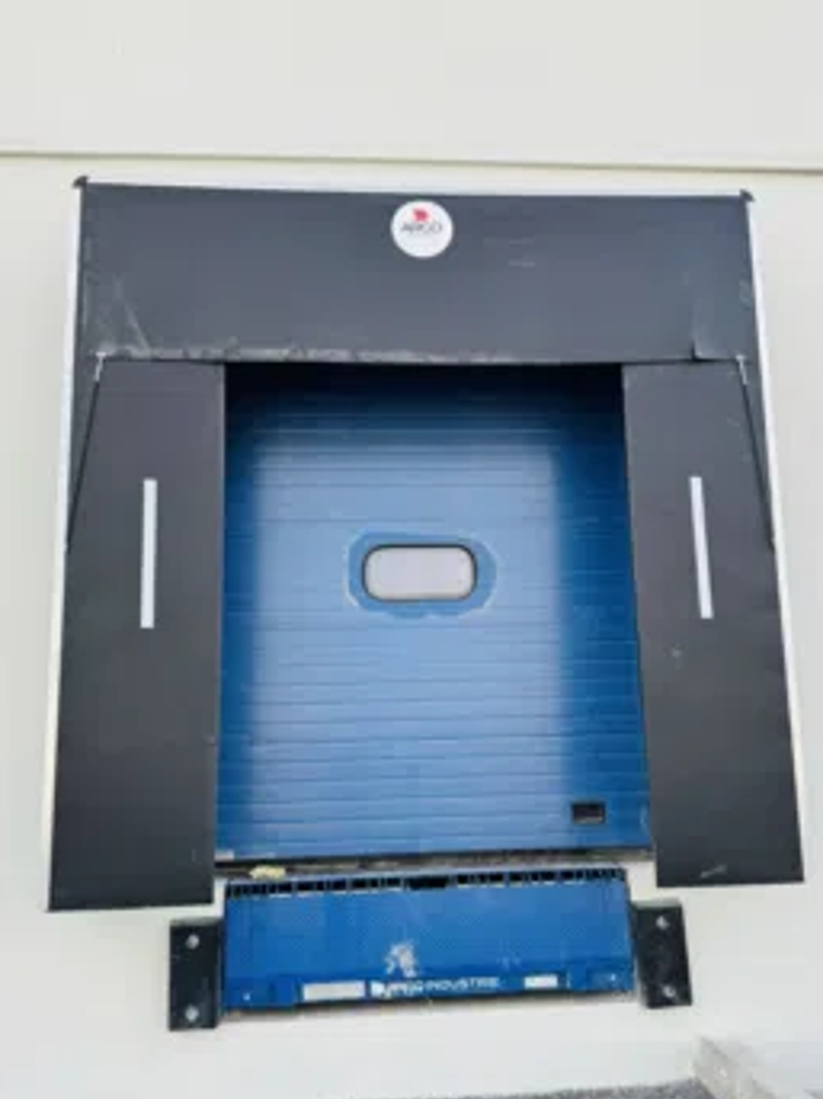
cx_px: 413
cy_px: 580
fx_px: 888
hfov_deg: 49.7
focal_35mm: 28
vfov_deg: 63.4
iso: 80
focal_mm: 6.76
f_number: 1.78
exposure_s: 1/1980
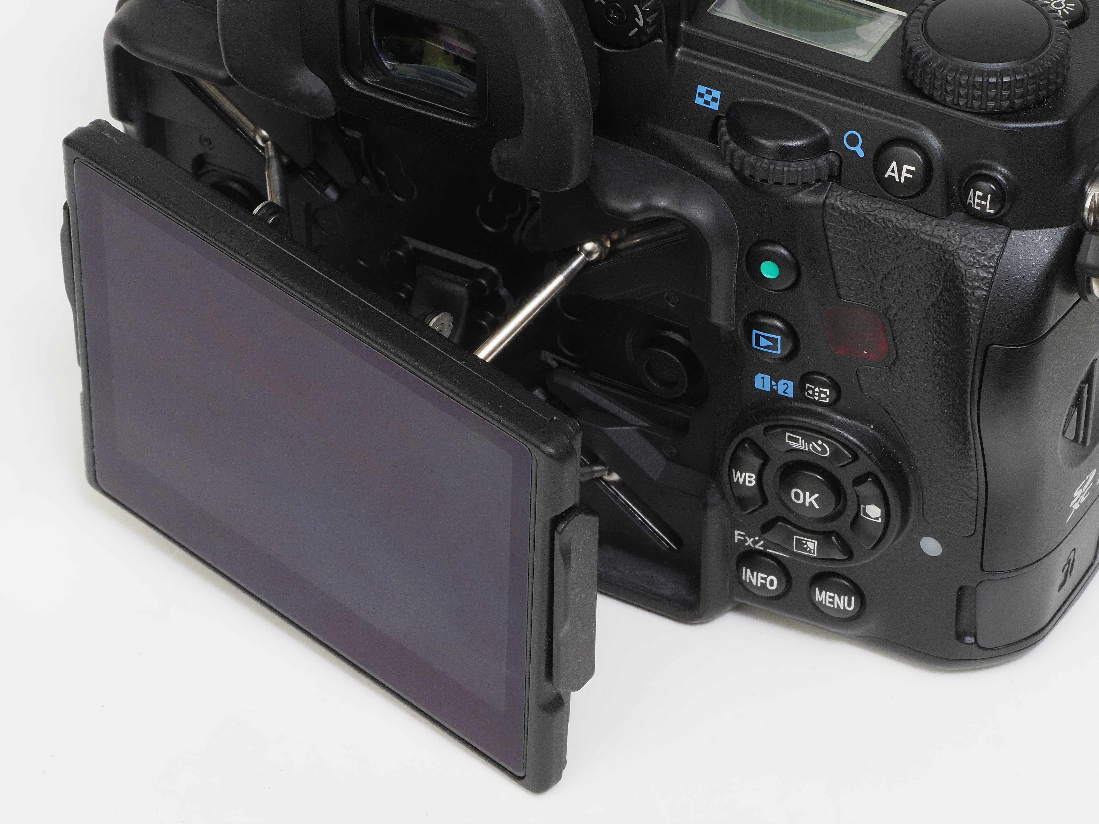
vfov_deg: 12.3
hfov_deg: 16.4
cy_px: 412
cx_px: 550
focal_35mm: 120
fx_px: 3810
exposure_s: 1/50
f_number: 18
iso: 400
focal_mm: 60
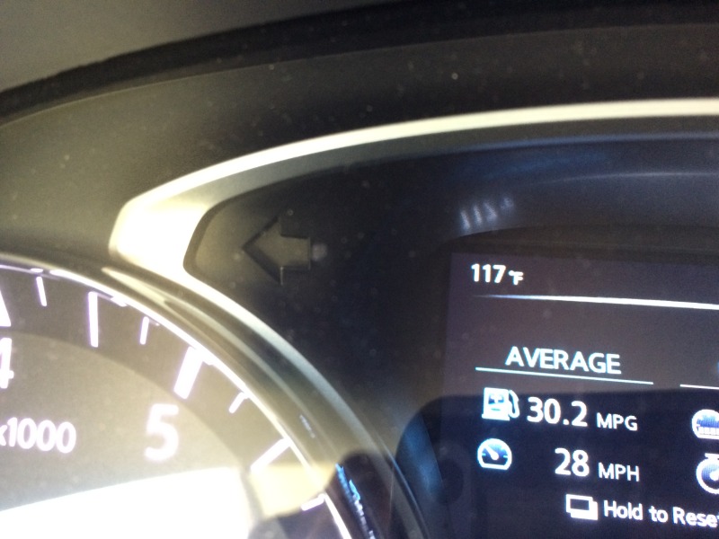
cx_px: 360
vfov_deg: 48.2
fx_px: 602
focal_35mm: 29
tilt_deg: -18.0
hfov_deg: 61.7
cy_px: 270
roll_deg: +0.5
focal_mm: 4.15
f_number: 2.2
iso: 320
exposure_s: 1/17
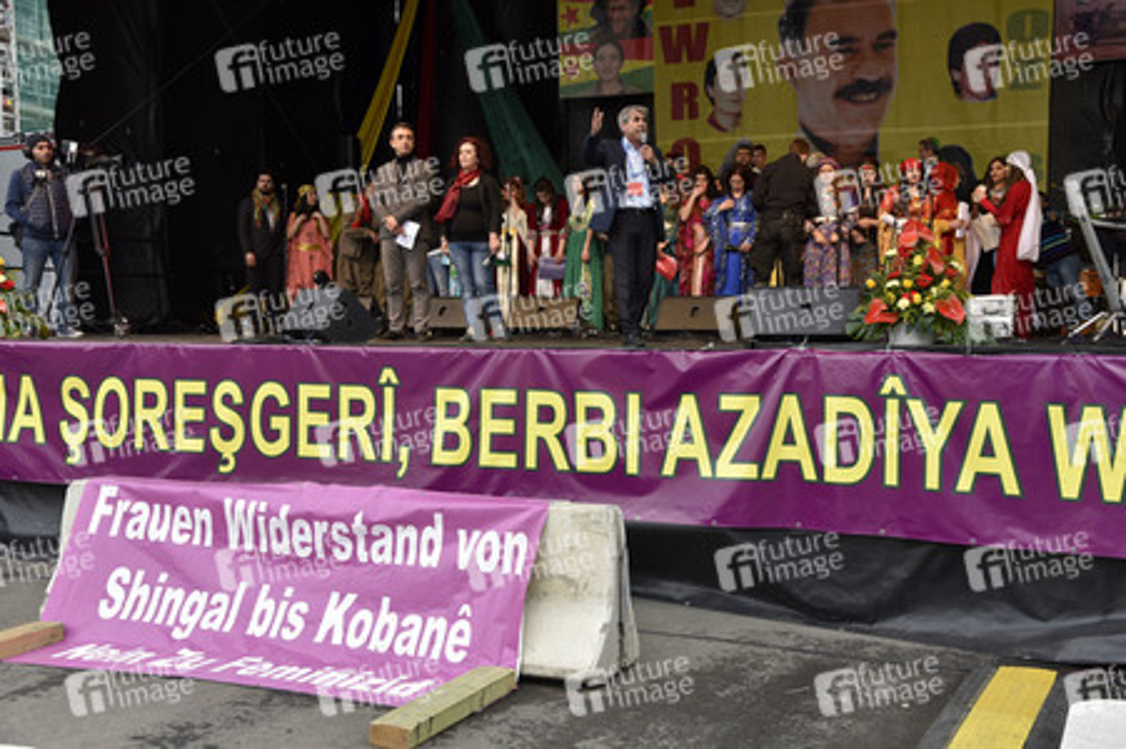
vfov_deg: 30.5
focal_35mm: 44
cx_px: 563
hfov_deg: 44.5
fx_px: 1375
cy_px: 374
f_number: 6.3
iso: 400
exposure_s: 1/160
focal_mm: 44
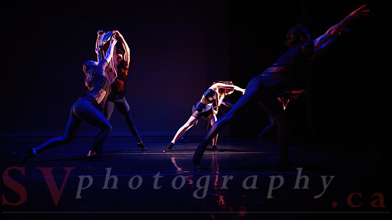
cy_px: 111
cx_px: 196
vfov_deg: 45.7
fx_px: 261
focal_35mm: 25
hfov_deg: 73.8
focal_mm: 24
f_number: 1.4
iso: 1000
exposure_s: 1/320
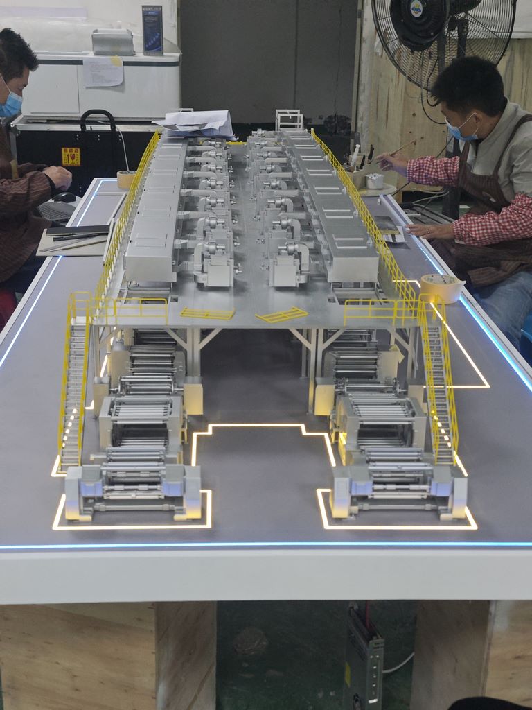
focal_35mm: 46
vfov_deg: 41.2
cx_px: 266
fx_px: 943
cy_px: 355
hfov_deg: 31.5
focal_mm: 8.7
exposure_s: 1/500
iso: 1600
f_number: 1.9
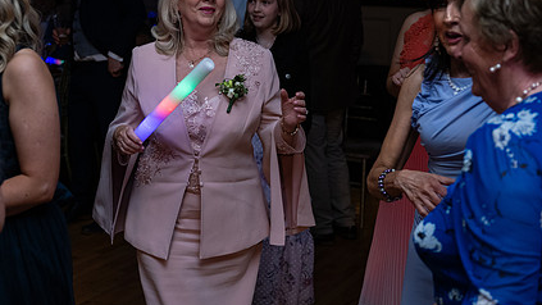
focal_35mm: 69
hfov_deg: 30.5
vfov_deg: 17.4
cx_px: 208
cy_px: 78
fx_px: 992
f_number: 3.5
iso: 800
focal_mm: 48
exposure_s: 1/160
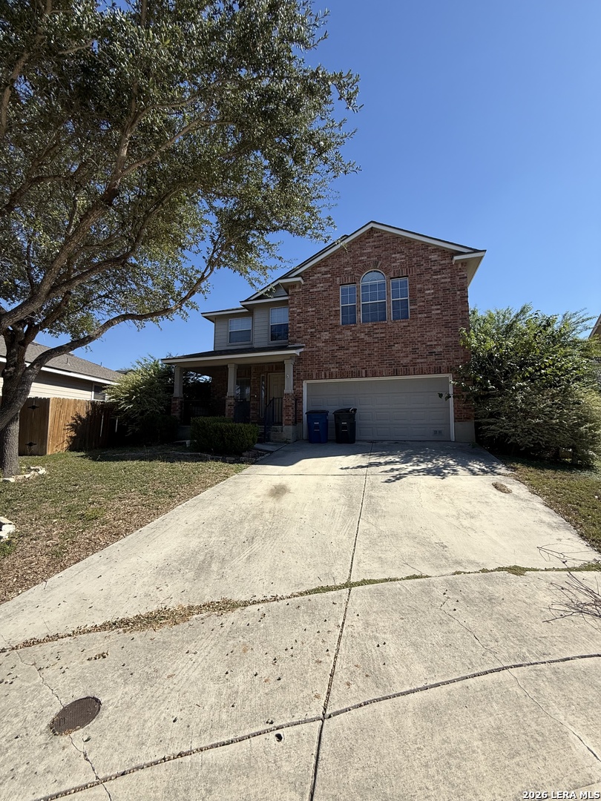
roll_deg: -2.0
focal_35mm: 14
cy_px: 400
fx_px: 324
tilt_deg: +5.9
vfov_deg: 102.1
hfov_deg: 85.7
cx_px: 300
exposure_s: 1/1961
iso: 50
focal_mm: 2.22
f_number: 2.2
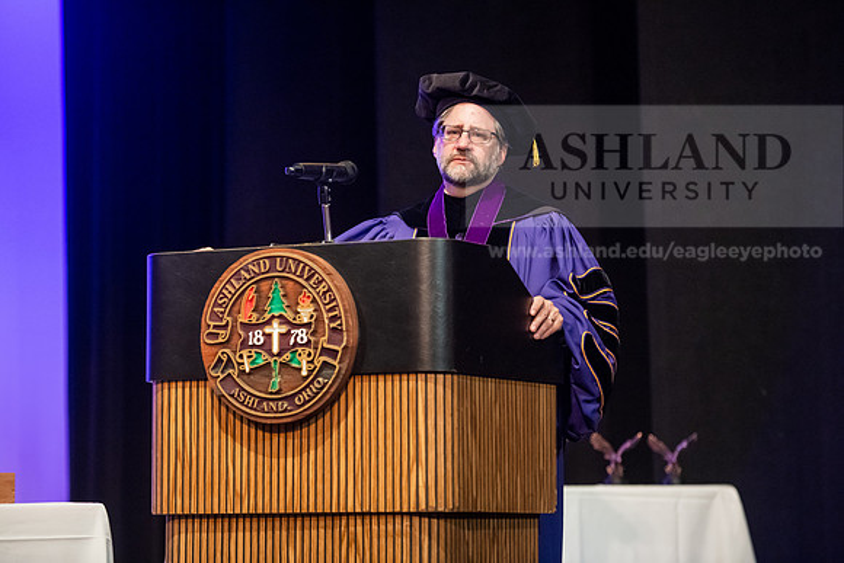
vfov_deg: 11.2
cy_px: 282
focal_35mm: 122
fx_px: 2861
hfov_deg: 16.8
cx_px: 422
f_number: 3.2
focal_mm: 122
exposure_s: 1/200
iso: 4000
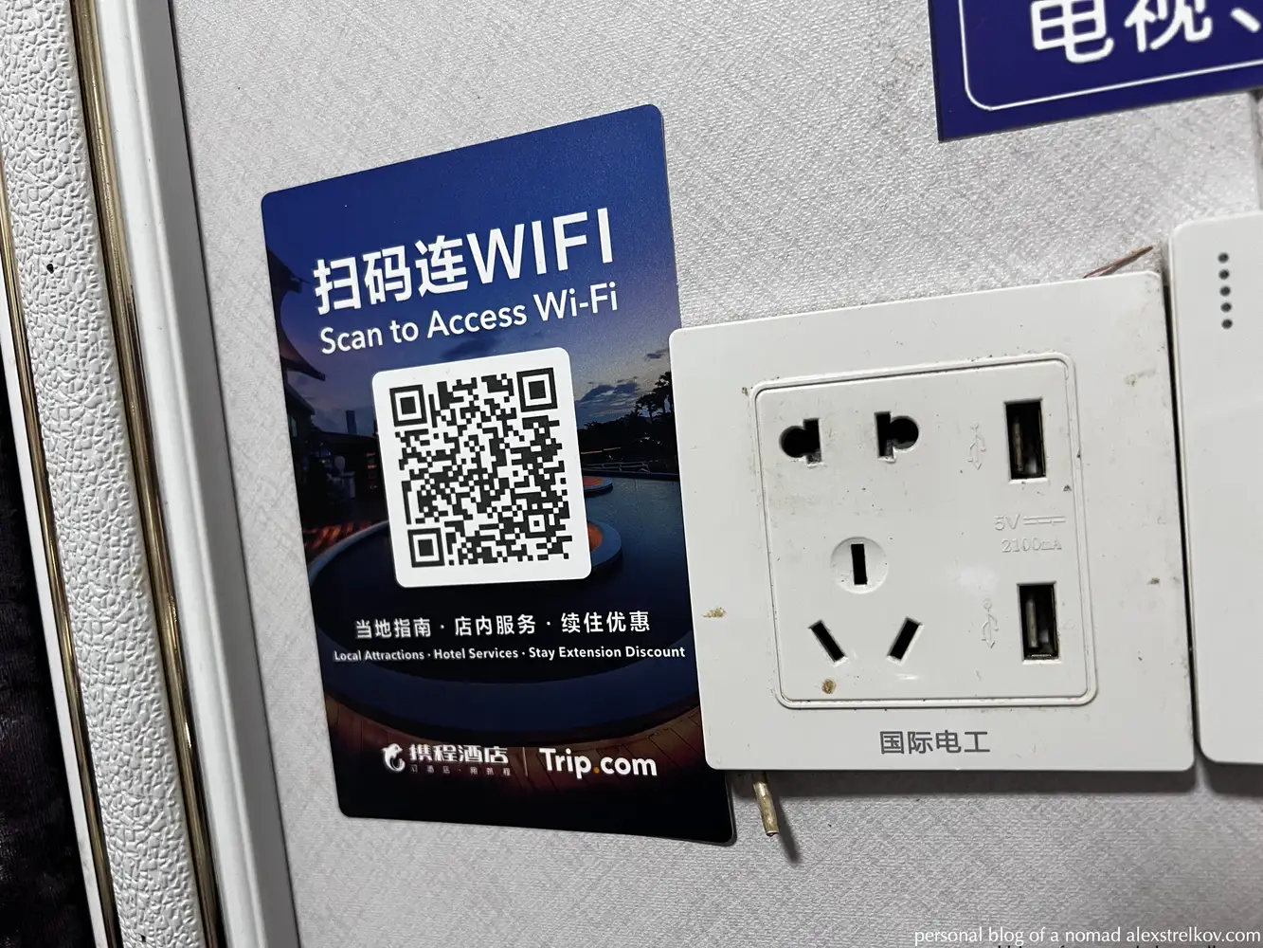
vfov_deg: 53.1
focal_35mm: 26
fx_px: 949
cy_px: 474
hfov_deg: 67.3
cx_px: 632
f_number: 1.5
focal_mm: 5.7
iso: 160
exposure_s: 1/50
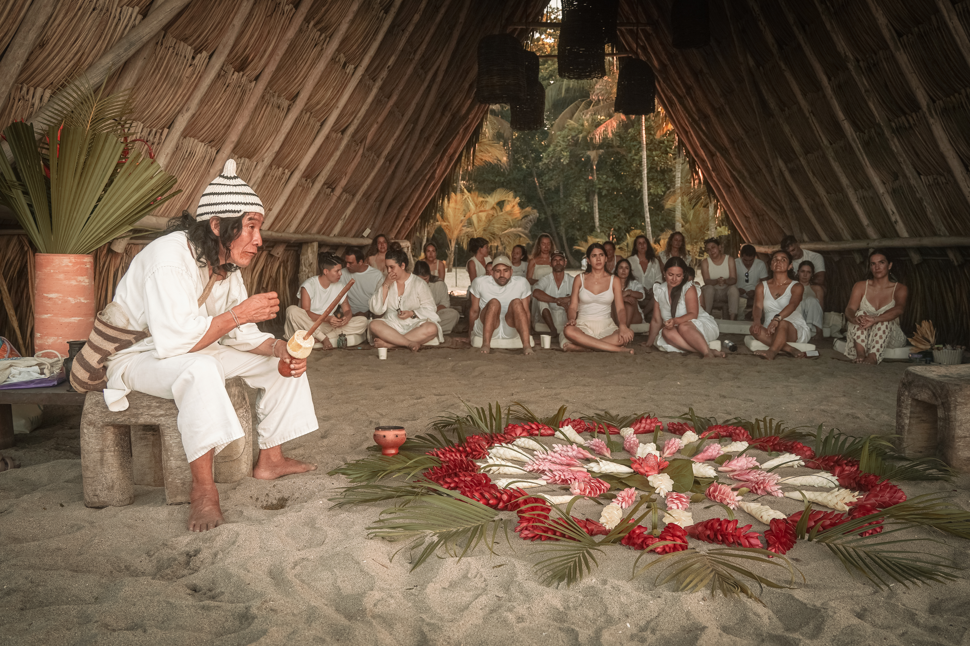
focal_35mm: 28
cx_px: 485
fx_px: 754
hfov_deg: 65.5
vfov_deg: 46.4
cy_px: 323
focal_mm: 28
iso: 200
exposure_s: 1/160
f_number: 5.6
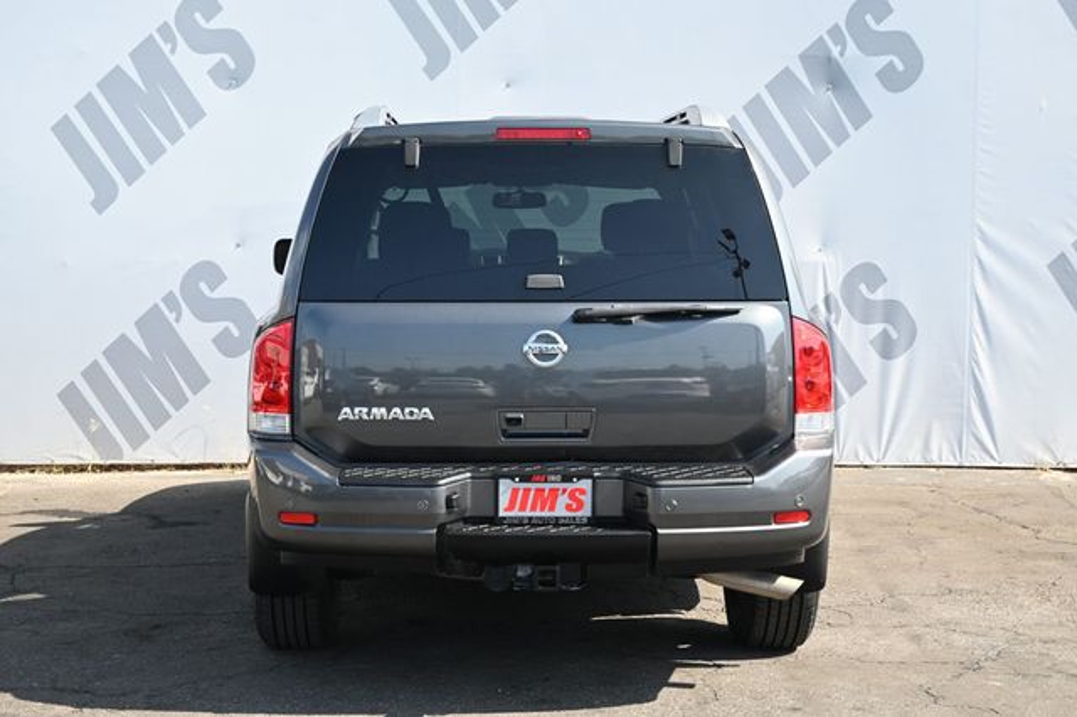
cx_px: 538
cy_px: 358
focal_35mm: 58
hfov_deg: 34.2
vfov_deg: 23.2
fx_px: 1749
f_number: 5.6
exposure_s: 1/250
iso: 320
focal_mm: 39
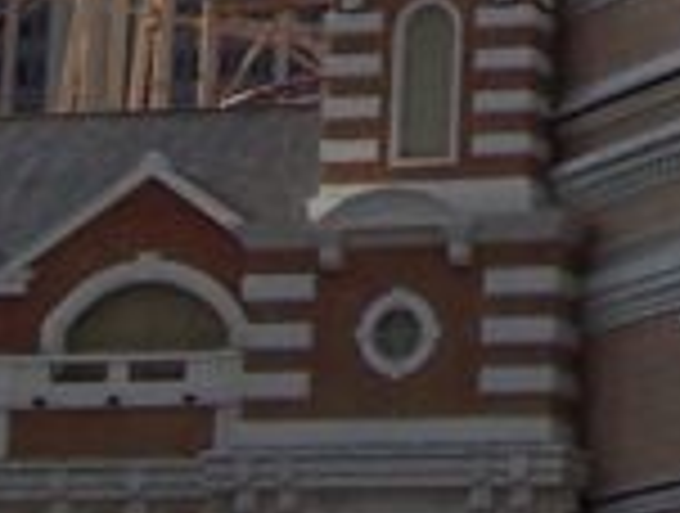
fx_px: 4529
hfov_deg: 8.5
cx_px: 896
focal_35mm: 230
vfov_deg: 6.2
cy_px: -634
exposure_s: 1/1000
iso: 80
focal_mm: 5.6
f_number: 5.6
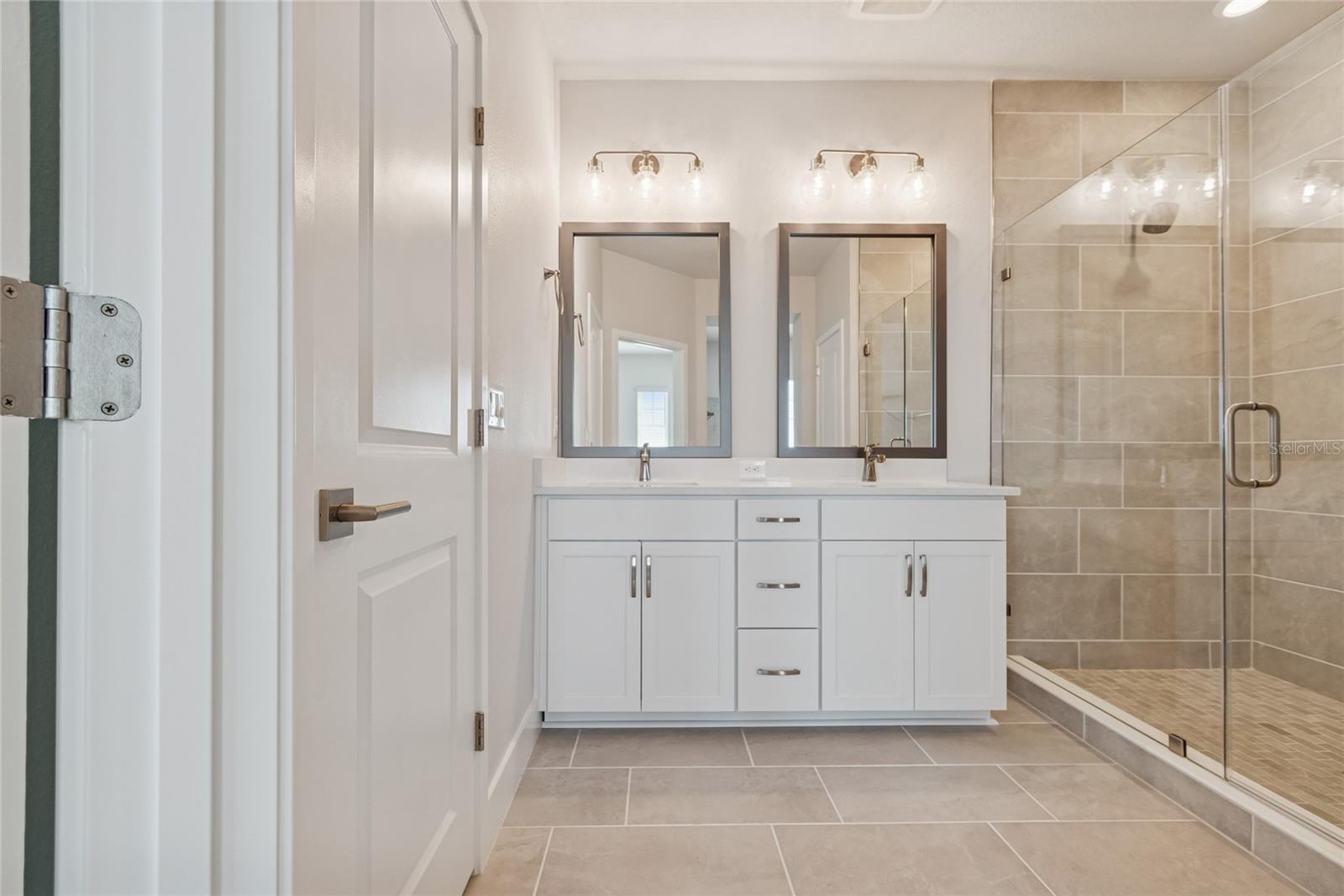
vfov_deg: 77.3
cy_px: 448
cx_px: 672
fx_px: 560
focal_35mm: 15
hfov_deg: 100.4
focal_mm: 10
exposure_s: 1/20
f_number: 7.1
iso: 100
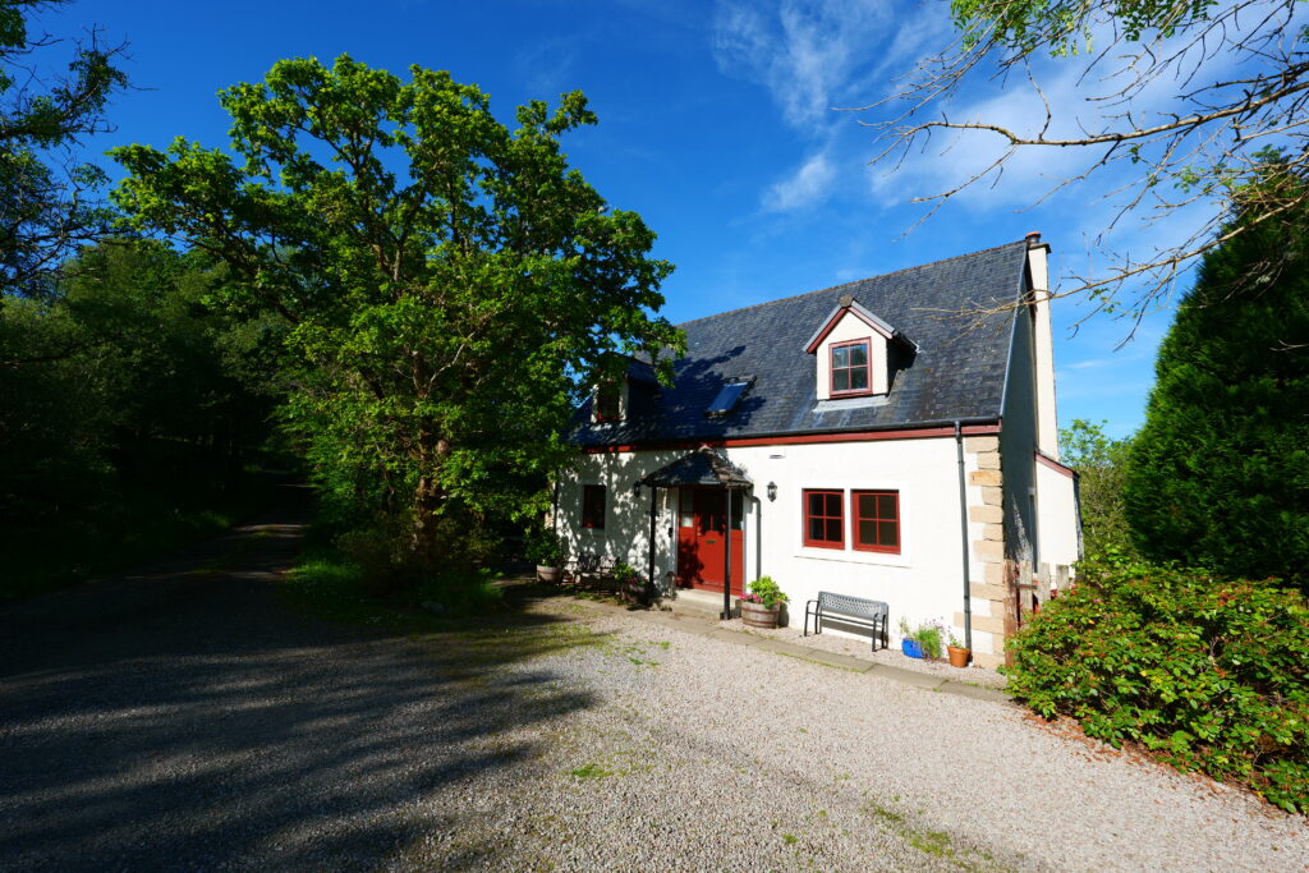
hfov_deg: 104.2
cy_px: 436
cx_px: 654
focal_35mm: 14
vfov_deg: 81.2
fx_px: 509
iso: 100
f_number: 5.6
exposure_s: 1/400
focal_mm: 14
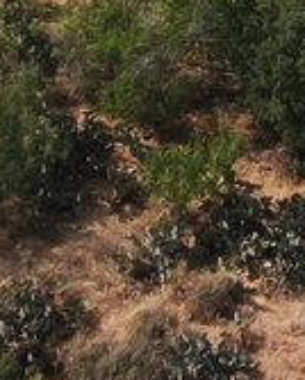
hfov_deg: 5.9
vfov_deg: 7.0
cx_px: 467
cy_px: -505
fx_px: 2940
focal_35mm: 261
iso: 100
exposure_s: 1/800
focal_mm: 5.33
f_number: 3.1
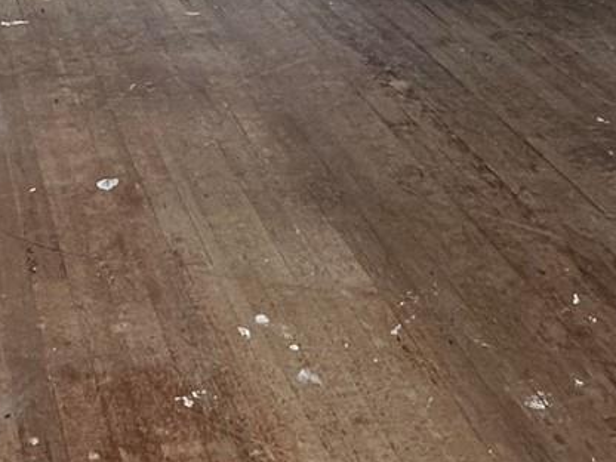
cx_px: 47
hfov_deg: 27.1
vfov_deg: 17.9
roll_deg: +1.6
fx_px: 1228
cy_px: -315
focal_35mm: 69
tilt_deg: -6.5
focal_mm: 2.22
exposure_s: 1/99
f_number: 2.2
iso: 160
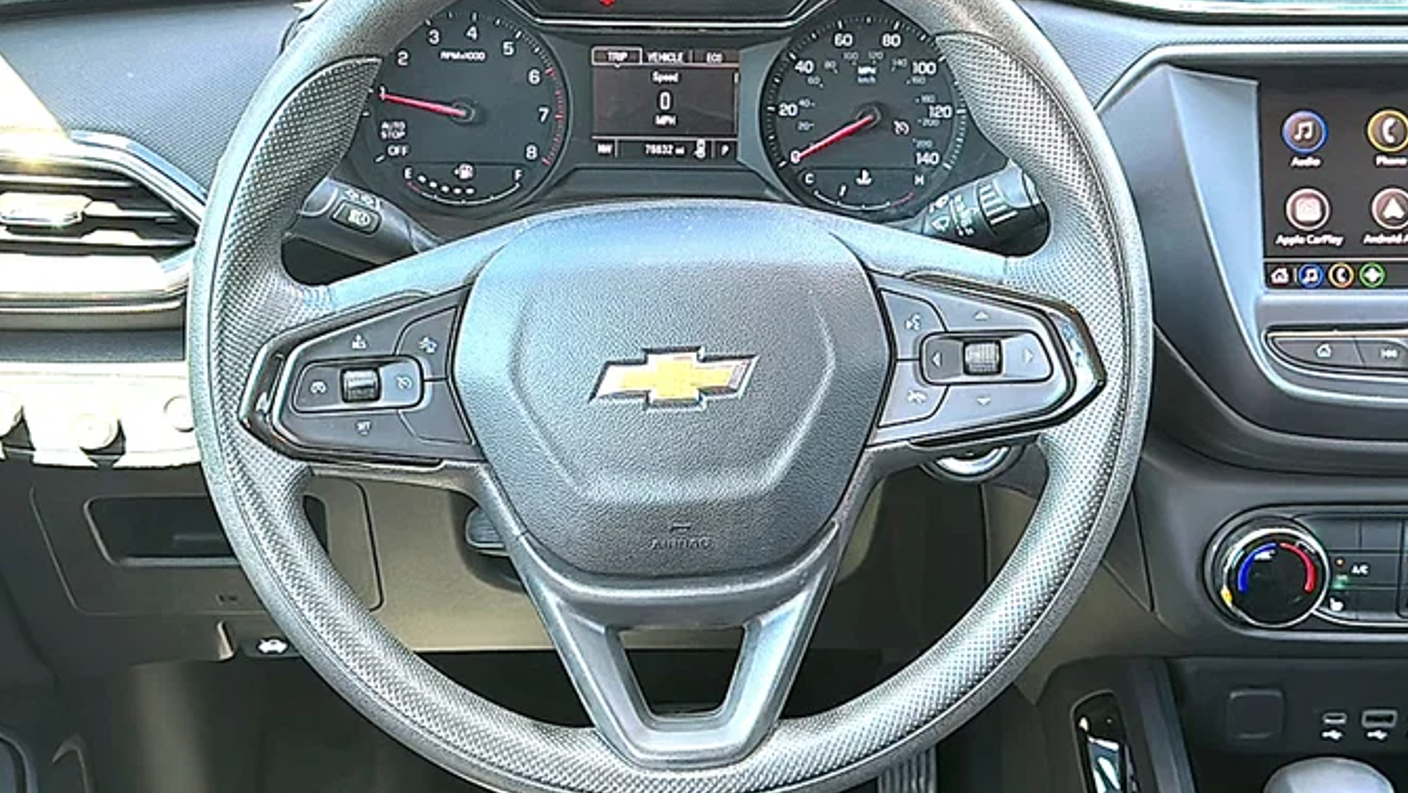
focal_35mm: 50
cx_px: 686
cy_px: 343
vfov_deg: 24.0
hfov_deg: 41.3
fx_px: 1867
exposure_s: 1/130
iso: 100
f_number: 1.78
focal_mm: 6.86
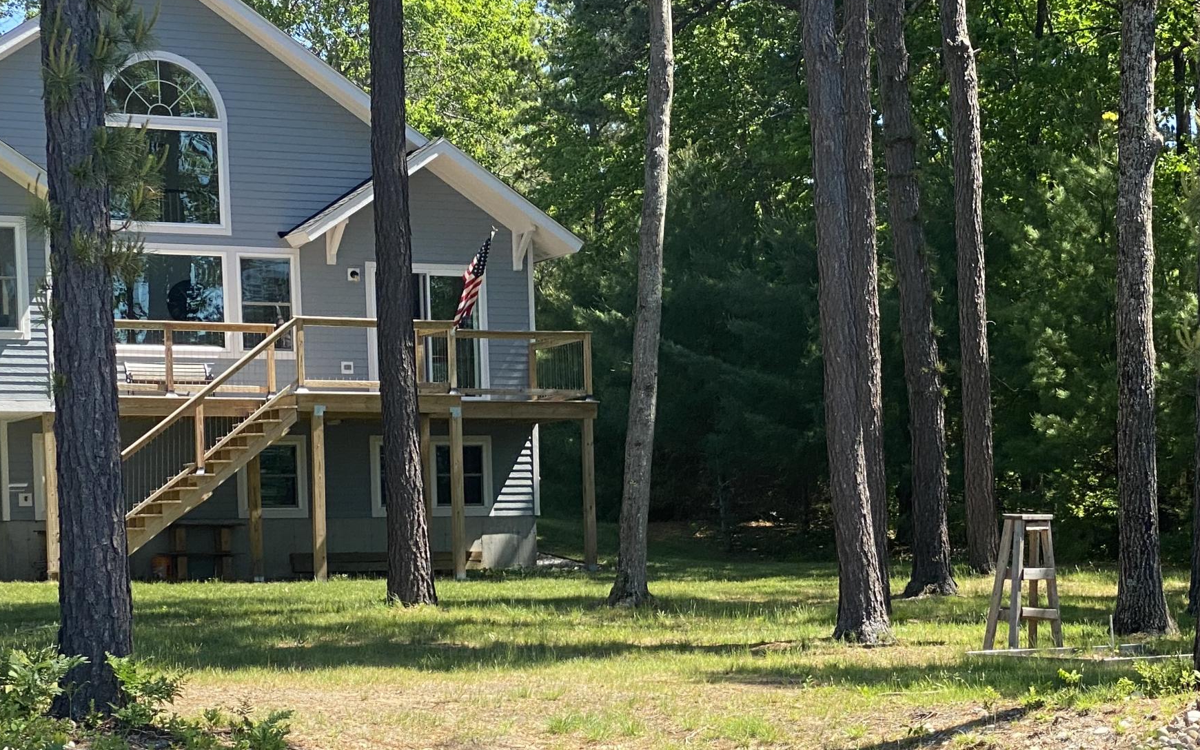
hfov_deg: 21.7
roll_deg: +1.5
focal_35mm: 95
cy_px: 633
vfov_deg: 13.7
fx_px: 3107
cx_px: 882
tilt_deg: -1.1
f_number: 2
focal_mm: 6
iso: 20
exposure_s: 1/527
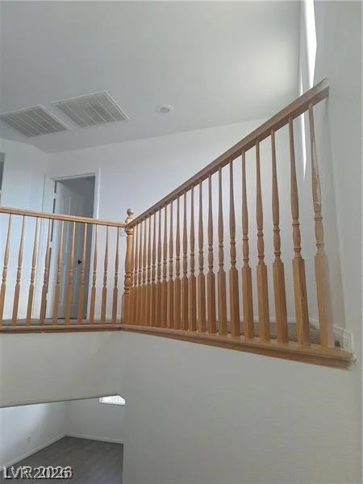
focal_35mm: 23
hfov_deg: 58.9
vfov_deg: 73.9
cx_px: 182
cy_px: 242
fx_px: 322
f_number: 1.8
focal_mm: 5.54
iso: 25
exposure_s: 1/40
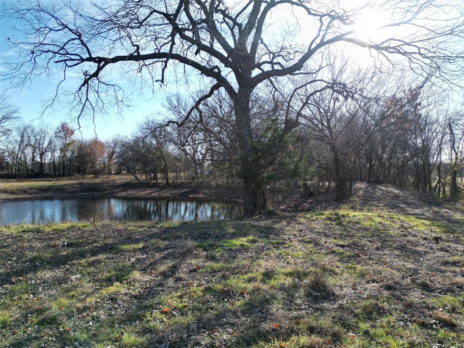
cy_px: 174
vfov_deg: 56.8
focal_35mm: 24
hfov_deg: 71.6
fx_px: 322
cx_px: 232
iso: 110
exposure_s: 1/1500
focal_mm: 6.72
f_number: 1.7
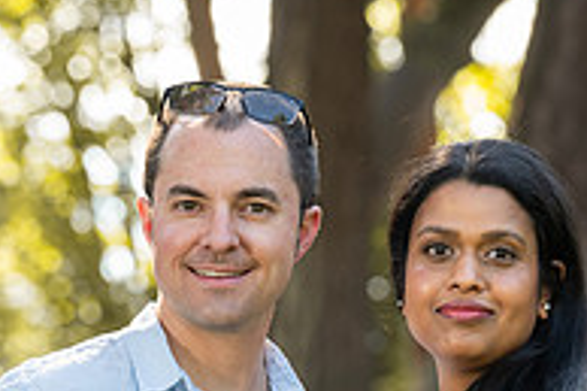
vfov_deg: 3.1
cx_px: 269
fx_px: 7315
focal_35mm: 449
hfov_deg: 4.6
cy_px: 396
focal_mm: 150
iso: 640
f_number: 5.6
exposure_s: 1/200
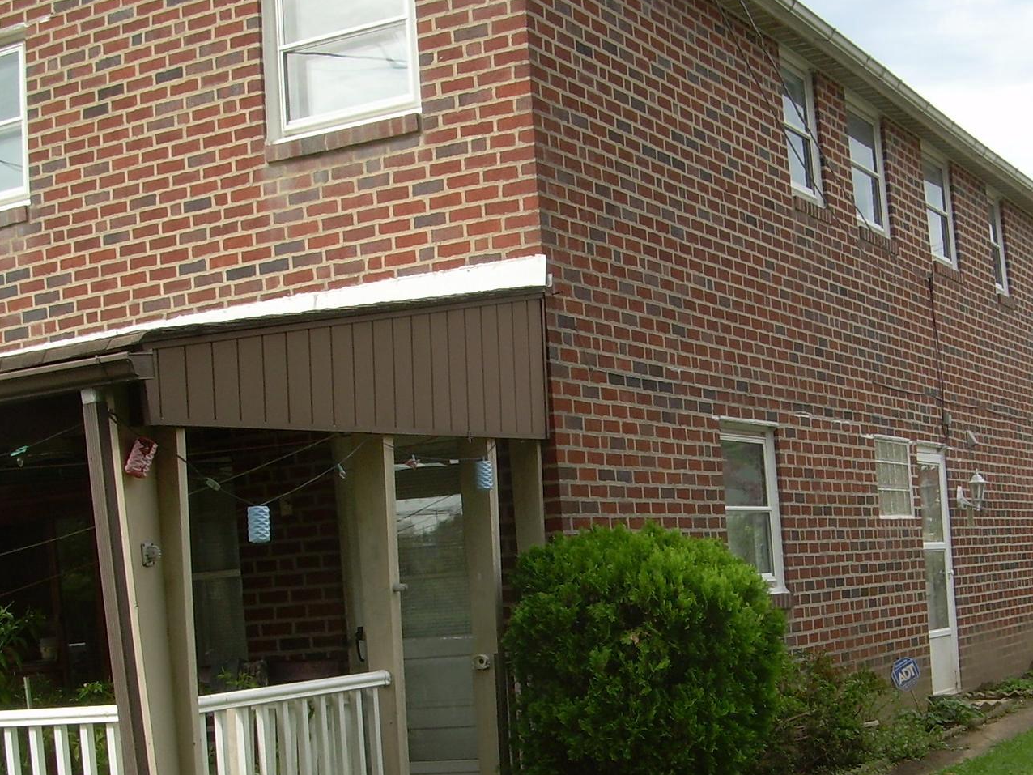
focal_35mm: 61
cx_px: 645
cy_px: 549
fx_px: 1820
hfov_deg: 31.5
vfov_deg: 23.9
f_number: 4.6
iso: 50
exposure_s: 1/193
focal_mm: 6.3
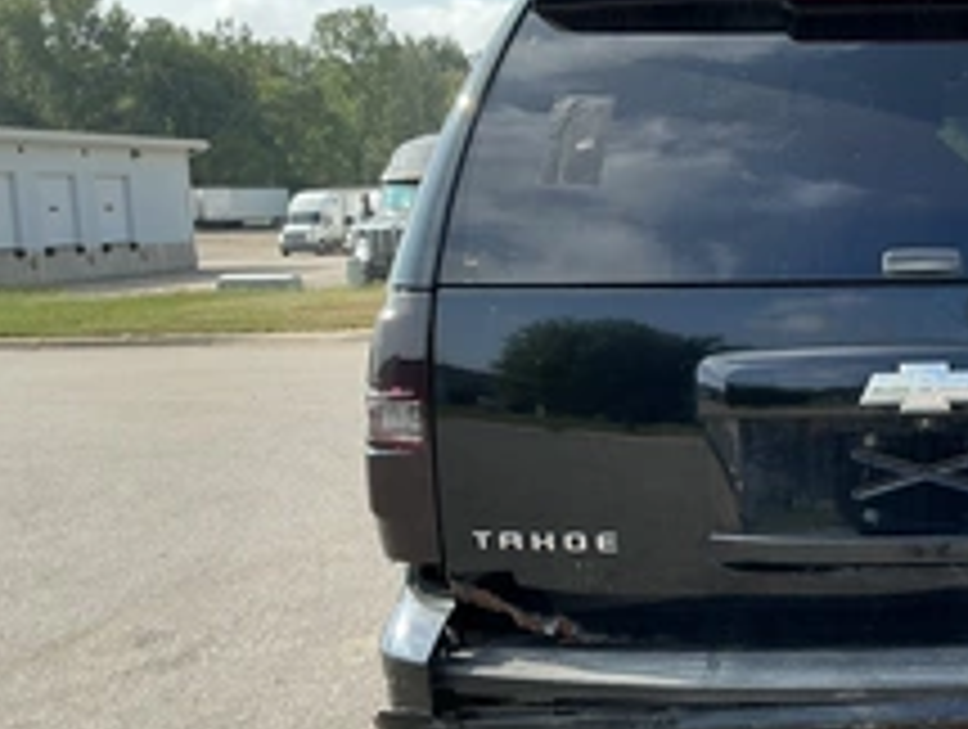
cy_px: 414
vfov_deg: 28.1
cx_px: 896
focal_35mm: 52
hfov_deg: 34.4
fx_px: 1457
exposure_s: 1/842
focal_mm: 3
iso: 25
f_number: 1.8
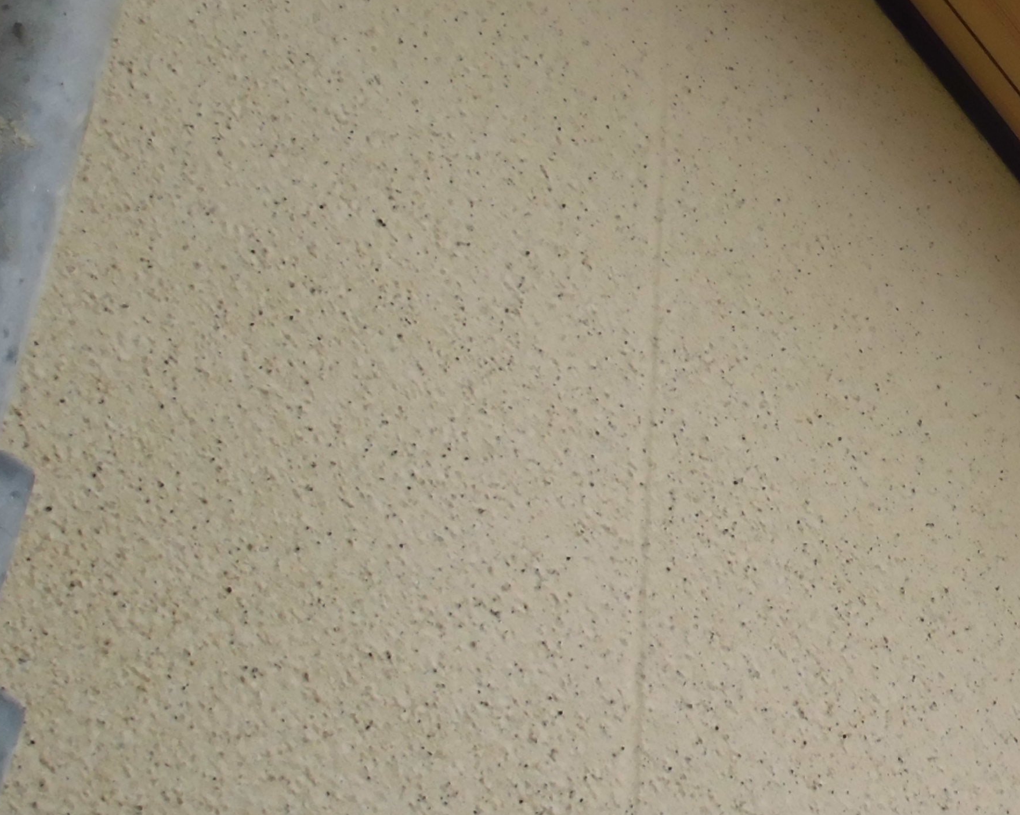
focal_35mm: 87
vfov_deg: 17.5
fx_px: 2626
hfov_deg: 21.0
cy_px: 165
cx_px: 1108
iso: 100
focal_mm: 6.1
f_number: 4
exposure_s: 1/60
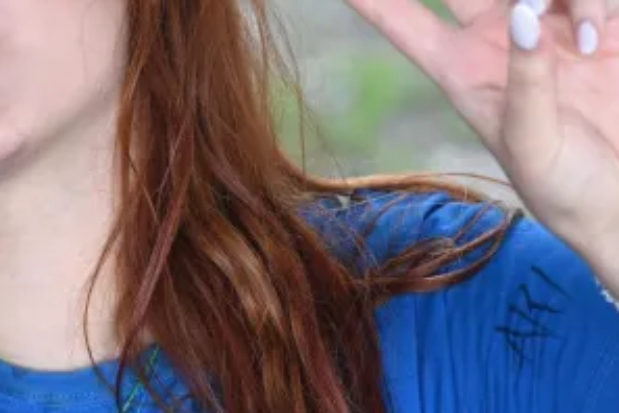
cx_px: 15
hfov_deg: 4.5
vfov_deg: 3.0
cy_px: 128
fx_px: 7909
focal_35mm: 460
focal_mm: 120
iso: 200
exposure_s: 1/60
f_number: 4
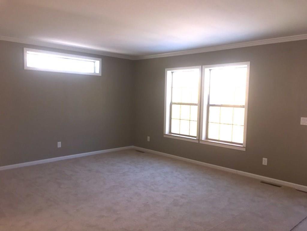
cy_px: 116
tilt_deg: -5.2
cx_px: 154
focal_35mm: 29
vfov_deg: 48.2
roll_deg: -1.1
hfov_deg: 61.7
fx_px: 257
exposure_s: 1/60
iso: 25
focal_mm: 4.15
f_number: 2.2
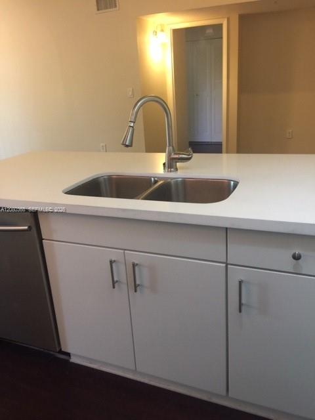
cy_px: 210
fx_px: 352
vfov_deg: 61.7
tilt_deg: -20.8
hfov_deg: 48.2
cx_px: 158
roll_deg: +4.2
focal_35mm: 29
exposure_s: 1/15
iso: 80
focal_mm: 4.15
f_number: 2.2
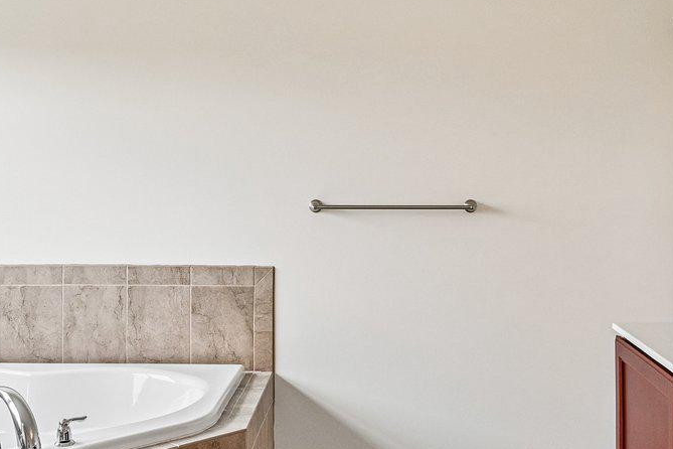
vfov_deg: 27.3
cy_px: 140
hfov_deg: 40.3
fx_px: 916
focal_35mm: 49
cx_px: 372
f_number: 8
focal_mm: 16
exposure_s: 1/200
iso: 800
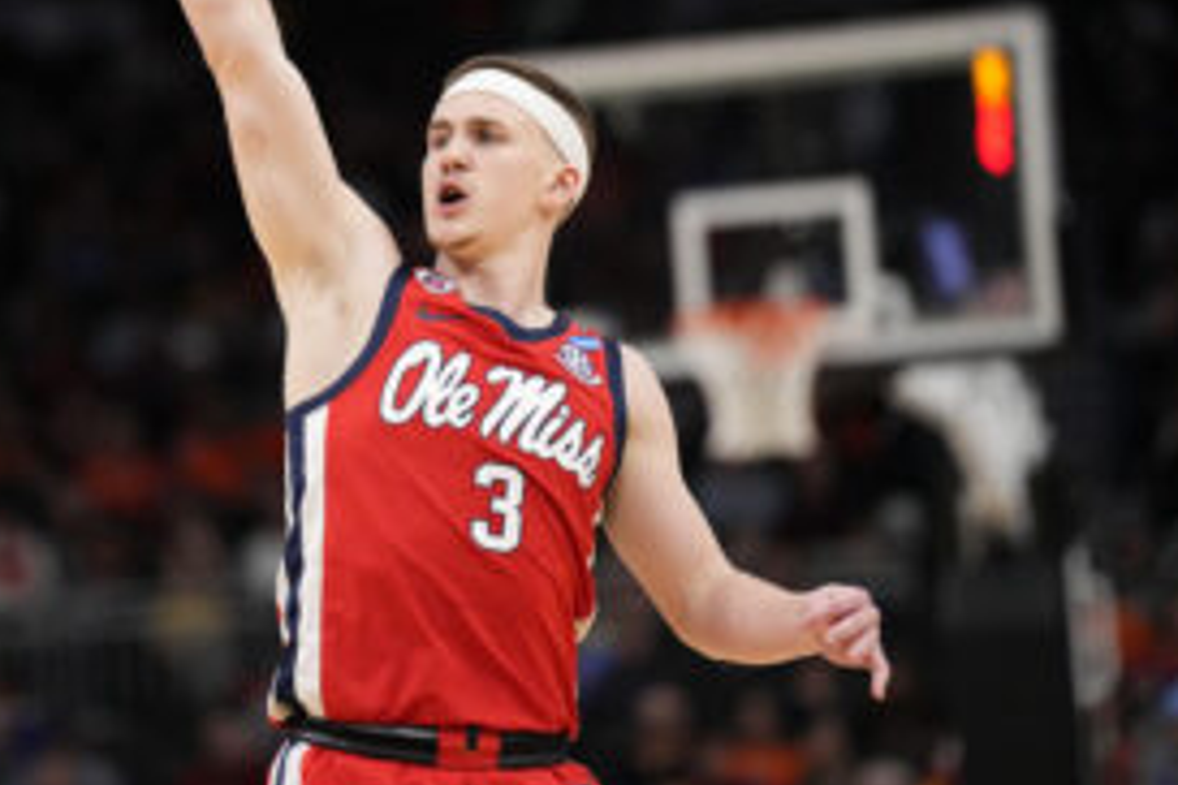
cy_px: 257
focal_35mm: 293
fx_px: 9587
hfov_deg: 7.0
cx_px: 380
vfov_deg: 4.7
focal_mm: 200
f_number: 2.8
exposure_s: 1/2000
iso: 4000
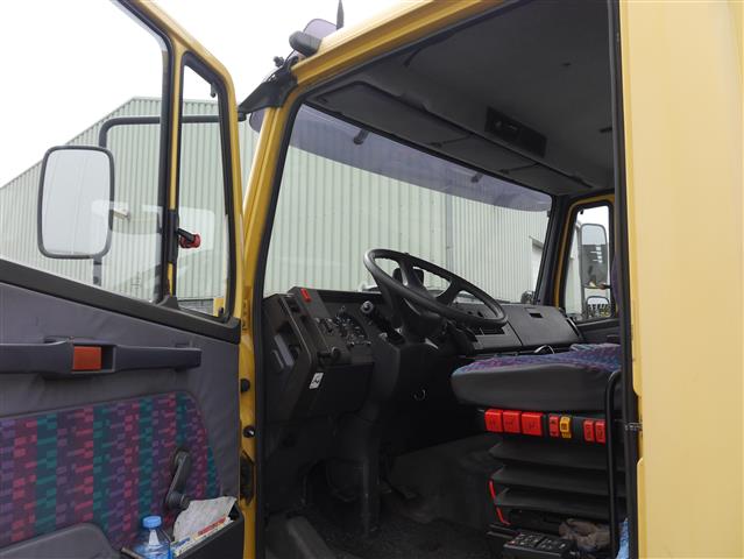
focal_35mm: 28
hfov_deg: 63.4
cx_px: 372
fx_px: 602
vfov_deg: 49.8
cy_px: 280
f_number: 5.6
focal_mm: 14
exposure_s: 1/250
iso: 160
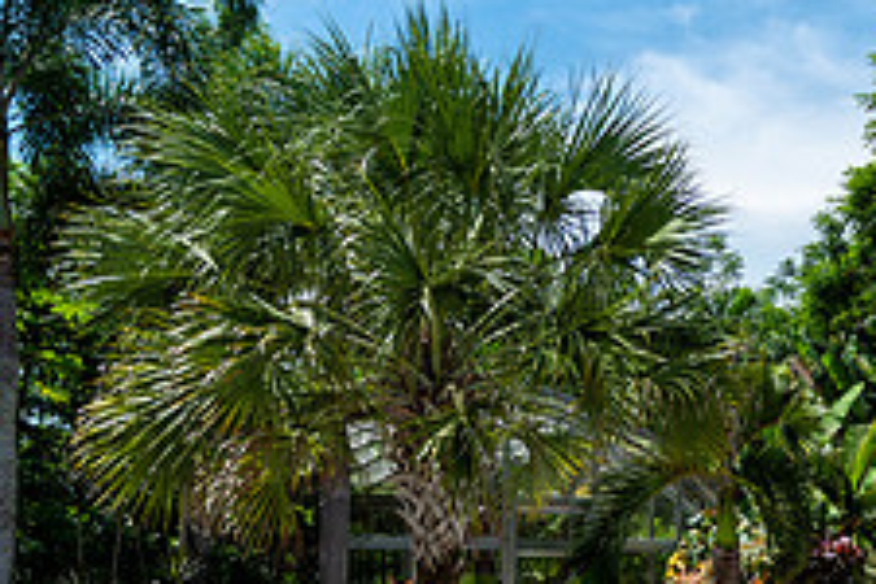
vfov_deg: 21.1
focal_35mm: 62
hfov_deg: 29.8
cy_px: 594
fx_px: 1509
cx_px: 911
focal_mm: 24
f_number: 2.8
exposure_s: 1/2500
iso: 100
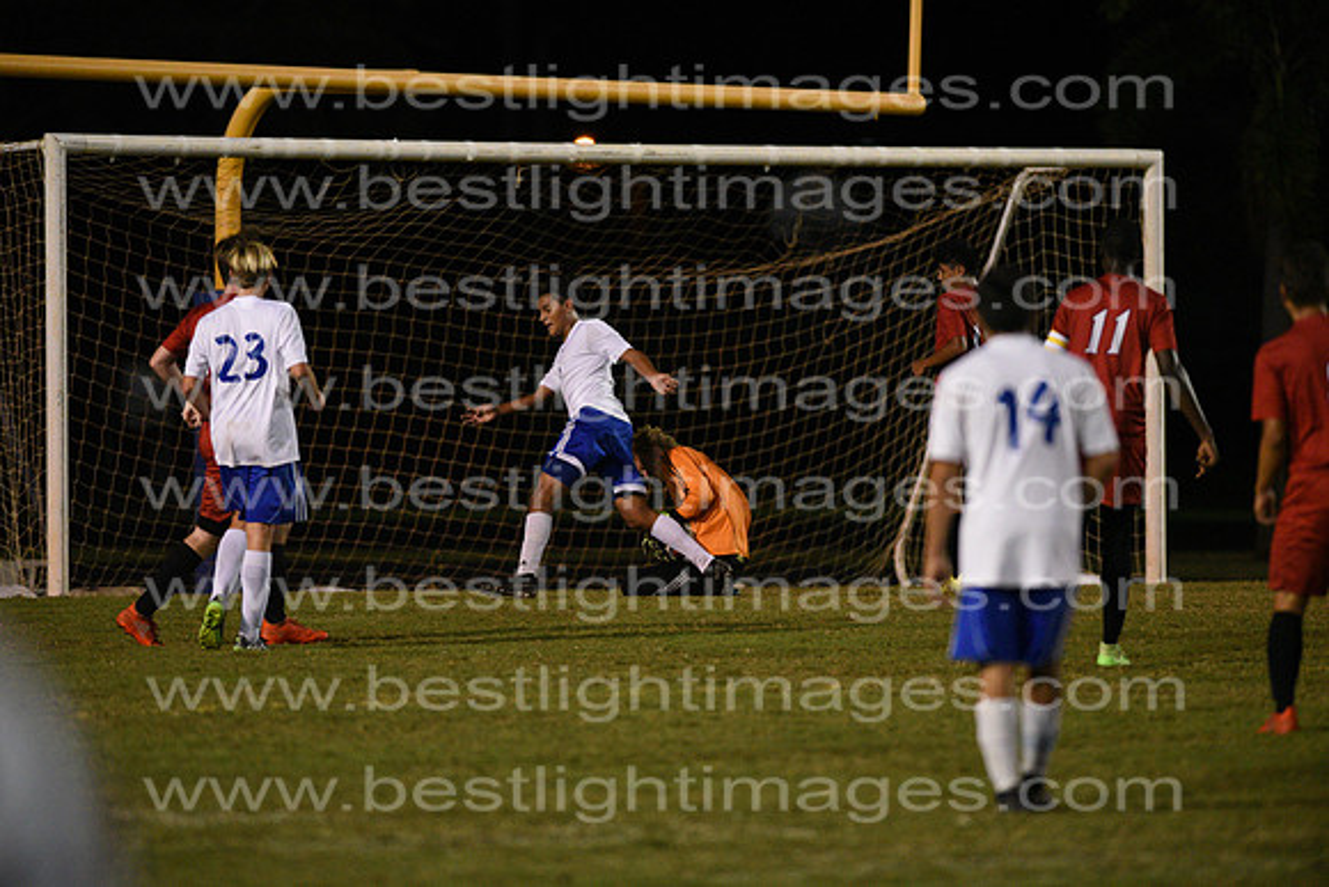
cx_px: 664
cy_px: 444
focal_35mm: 300
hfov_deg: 6.9
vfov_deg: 4.6
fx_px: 11077
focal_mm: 300
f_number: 3.2
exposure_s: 1/800
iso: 8000
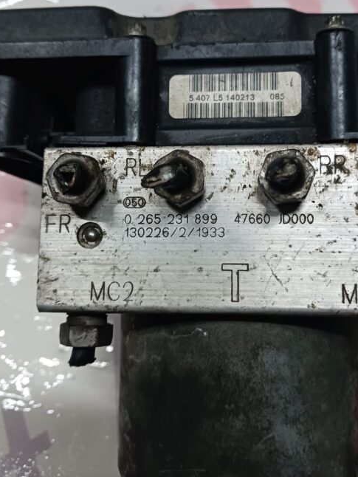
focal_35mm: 39
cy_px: 183
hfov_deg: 36.8
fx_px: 537
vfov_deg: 47.5
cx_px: 204
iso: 320
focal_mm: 4
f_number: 1.8
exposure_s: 1/25
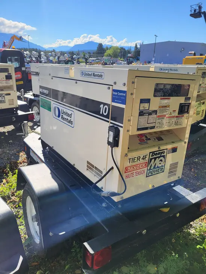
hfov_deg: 53.1
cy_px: 137
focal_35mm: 26
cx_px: 103
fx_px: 206
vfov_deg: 67.3
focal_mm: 5.4
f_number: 1.8
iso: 40
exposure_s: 1/1829
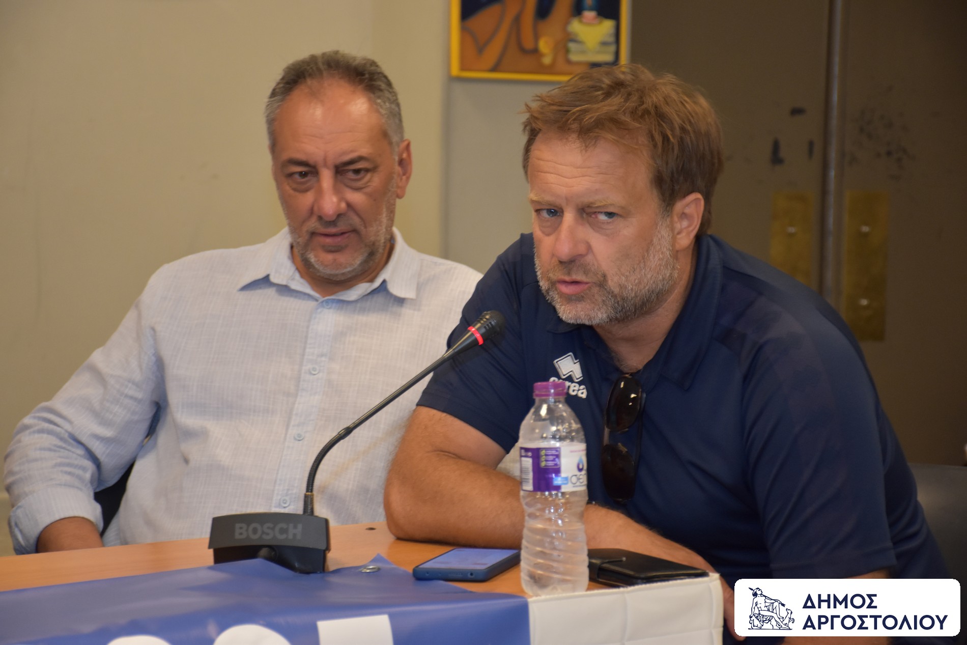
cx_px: 484
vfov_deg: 12.2
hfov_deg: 18.2
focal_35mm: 112
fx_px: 3022
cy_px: 322
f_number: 5
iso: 1100
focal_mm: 75
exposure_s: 1/60
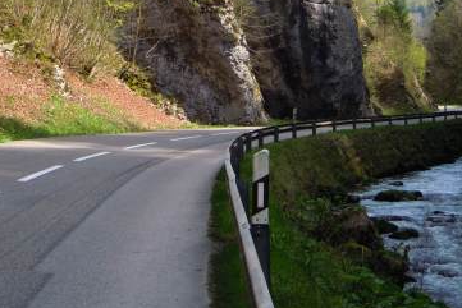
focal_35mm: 83
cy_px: 22
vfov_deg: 16.2
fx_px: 1066
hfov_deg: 24.4
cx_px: 280
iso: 100
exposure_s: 1/640
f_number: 3
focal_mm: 6.4
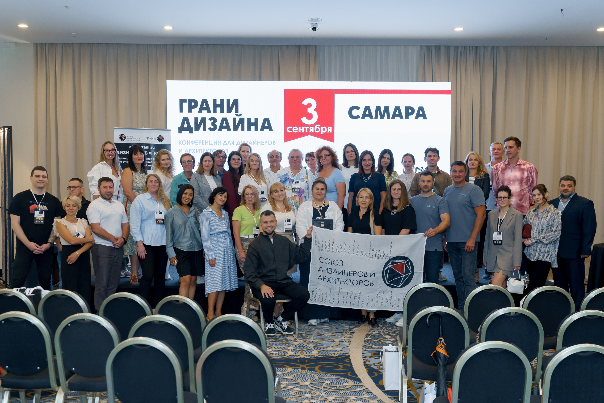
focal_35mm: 38
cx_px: 302
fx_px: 645
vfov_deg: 34.6
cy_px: 221
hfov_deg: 50.2
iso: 1000
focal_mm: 35
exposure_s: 1/125
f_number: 4
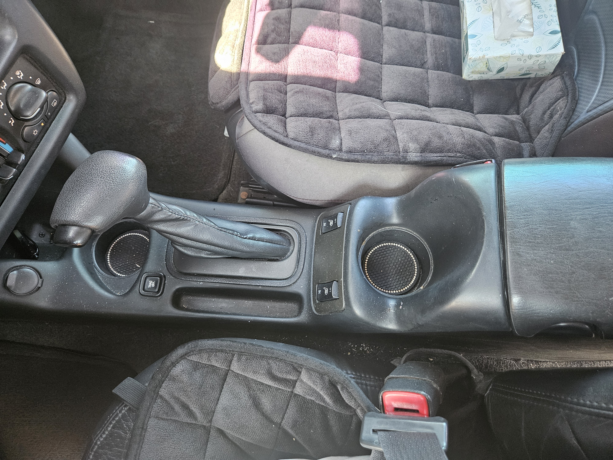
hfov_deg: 73.9
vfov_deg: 58.9
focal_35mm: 23
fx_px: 407
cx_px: 306
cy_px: 230
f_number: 1.8
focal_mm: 5.4
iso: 640
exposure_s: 1/60
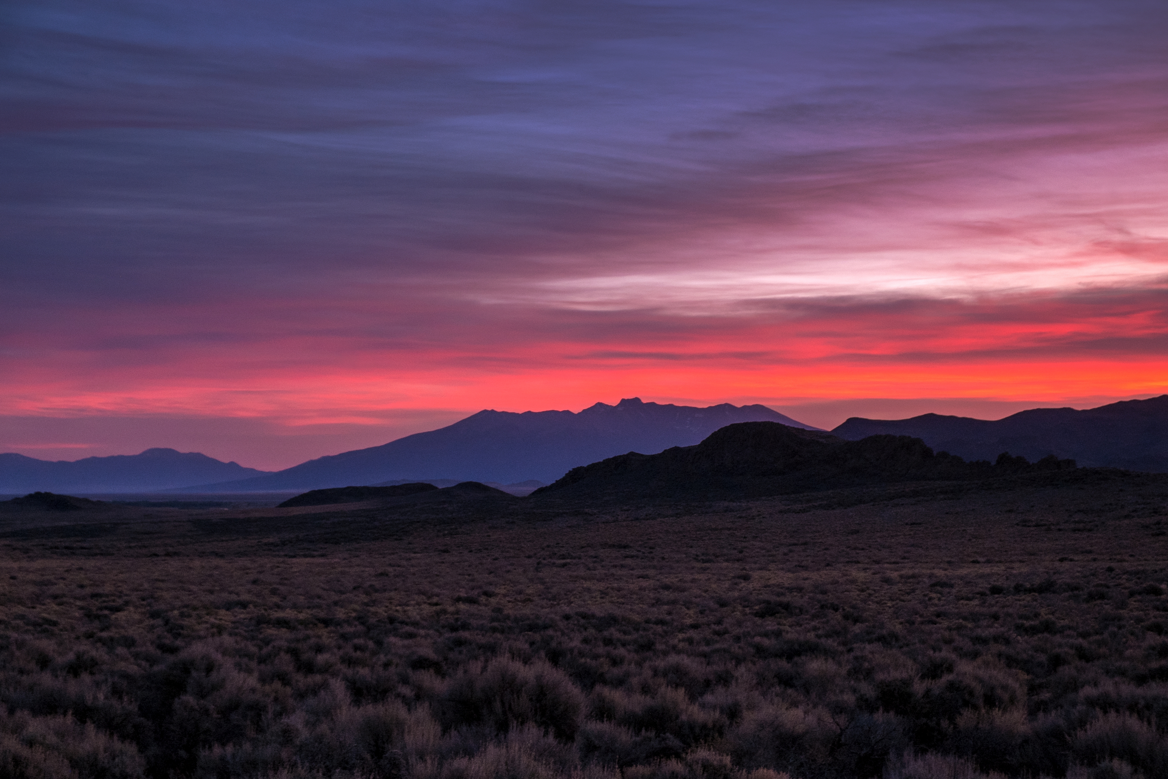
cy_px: 390
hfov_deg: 30.1
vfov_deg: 20.3
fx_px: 2174
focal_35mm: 67
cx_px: 584
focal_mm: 44.4
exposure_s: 1/30
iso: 800
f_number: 7.1
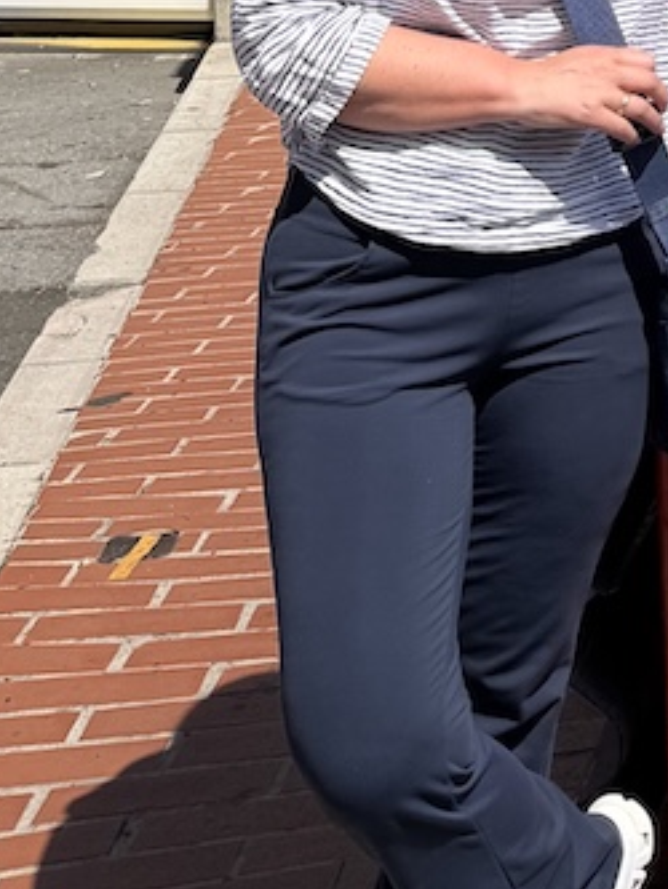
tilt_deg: +2.1
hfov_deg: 14.5
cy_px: -440
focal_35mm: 92
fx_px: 2366
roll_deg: -1.5
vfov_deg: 18.8
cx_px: 1132
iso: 80
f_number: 1.78
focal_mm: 6.76
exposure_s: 1/6711
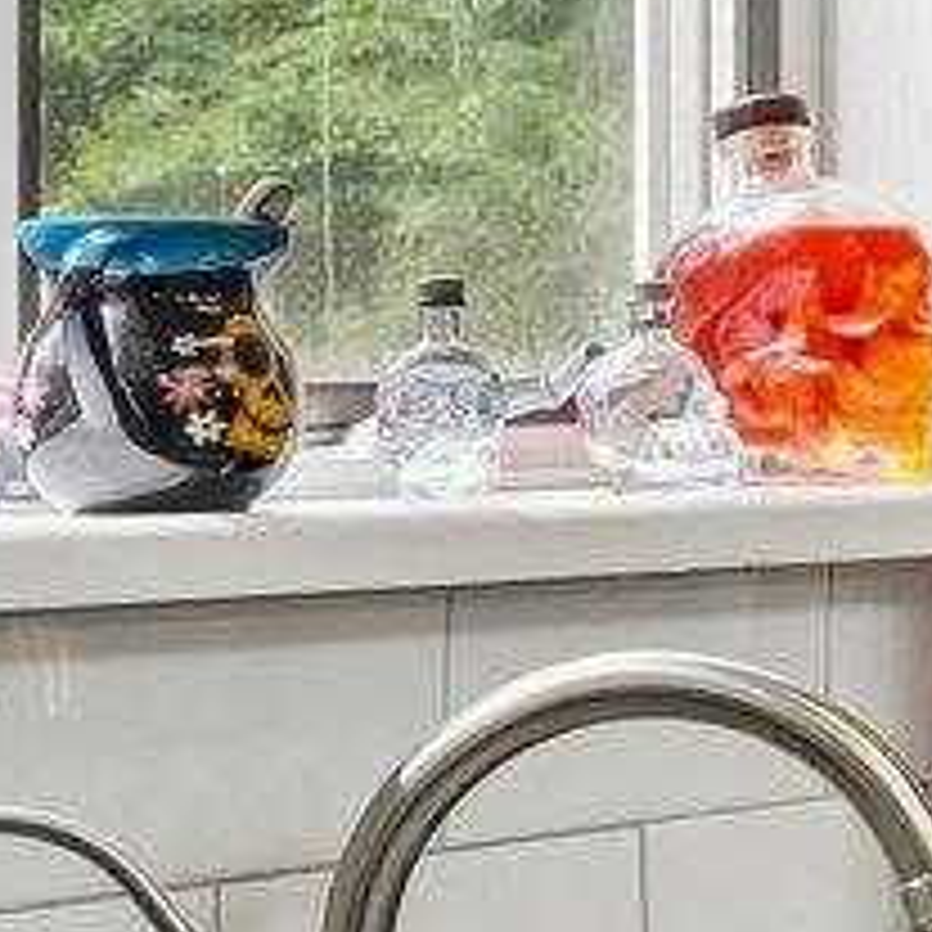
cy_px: 155
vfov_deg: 12.2
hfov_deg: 9.6
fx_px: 4356
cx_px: 2751
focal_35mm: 143
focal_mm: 17
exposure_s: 1/125
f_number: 5.6
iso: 3200
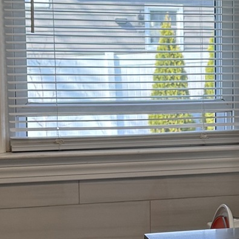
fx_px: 969
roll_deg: +0.7
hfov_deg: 13.5
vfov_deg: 14.1
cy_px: 132
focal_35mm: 124
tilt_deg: -5.7
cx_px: 320
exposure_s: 1/133
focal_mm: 6.76
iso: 100
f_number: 1.78
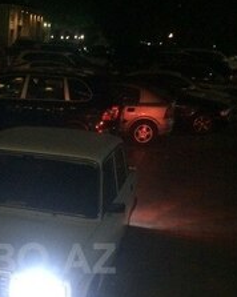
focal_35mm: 63
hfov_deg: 23.4
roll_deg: -1.4
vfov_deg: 29.0
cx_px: 13
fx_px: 553
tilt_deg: -22.8
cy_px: 258
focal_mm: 4.15
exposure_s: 1/33
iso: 320
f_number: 2.2
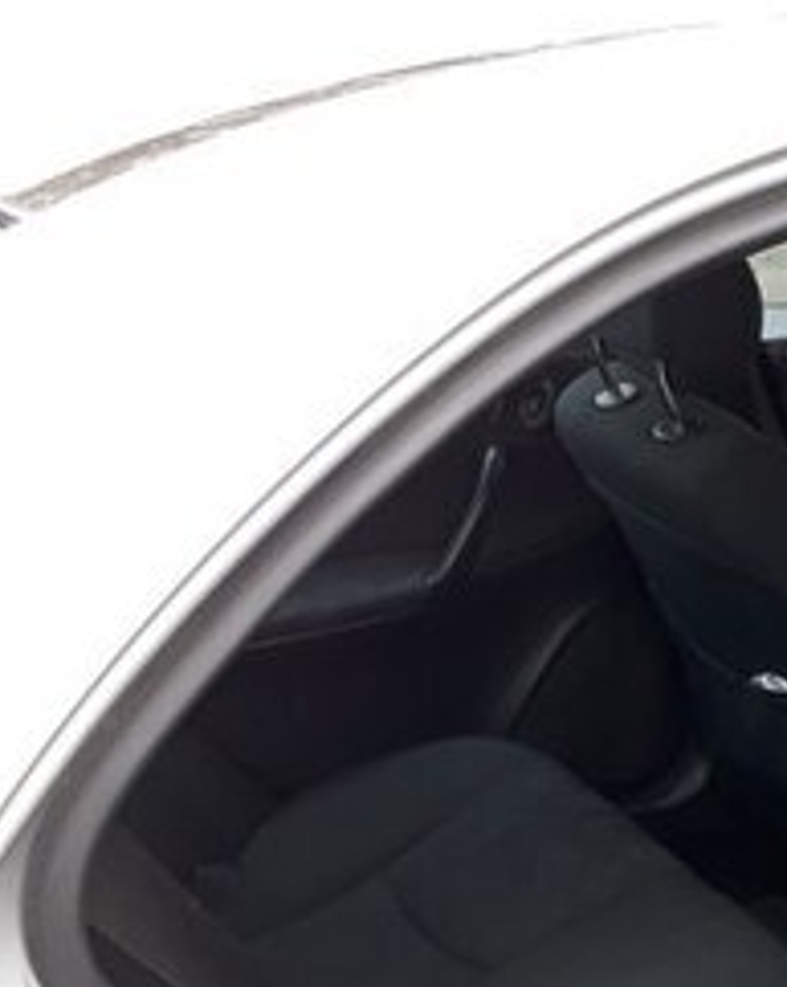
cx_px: 1329
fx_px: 2100
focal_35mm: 72
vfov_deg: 25.5
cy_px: 924
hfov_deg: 17.9
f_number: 1.9
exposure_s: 1/60
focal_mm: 3.6
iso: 40
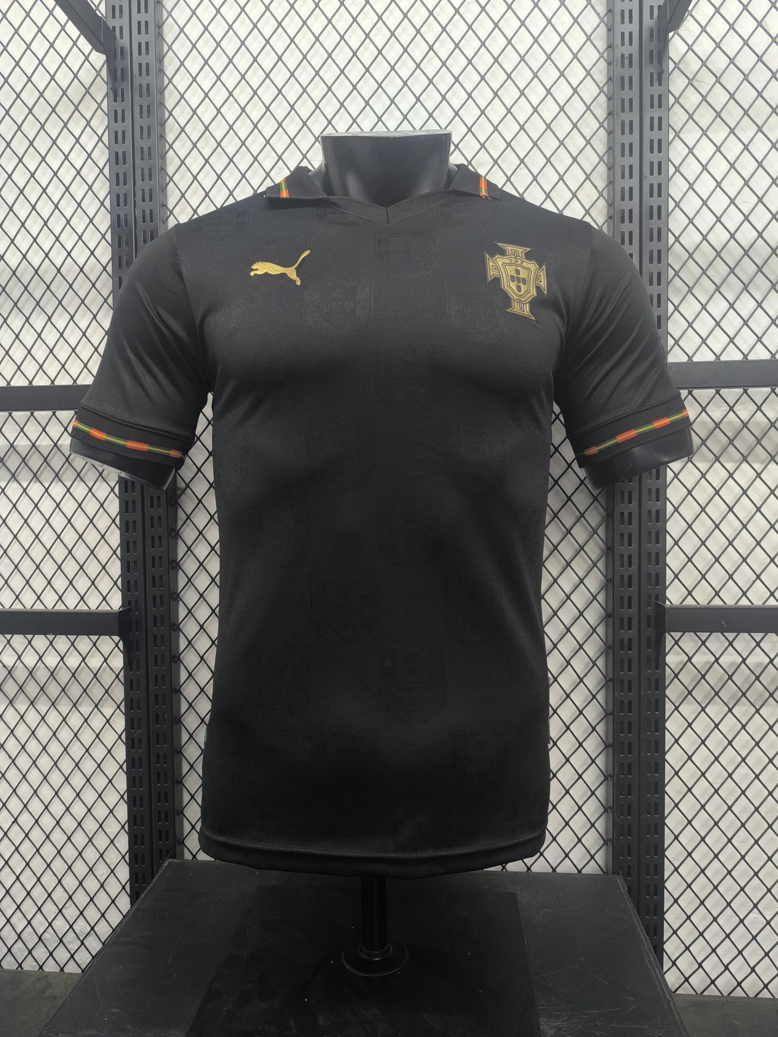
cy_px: 518
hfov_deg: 58.9
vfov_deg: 73.9
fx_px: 689
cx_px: 389
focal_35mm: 23
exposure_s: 1/50
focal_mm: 6.14
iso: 640
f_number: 1.65
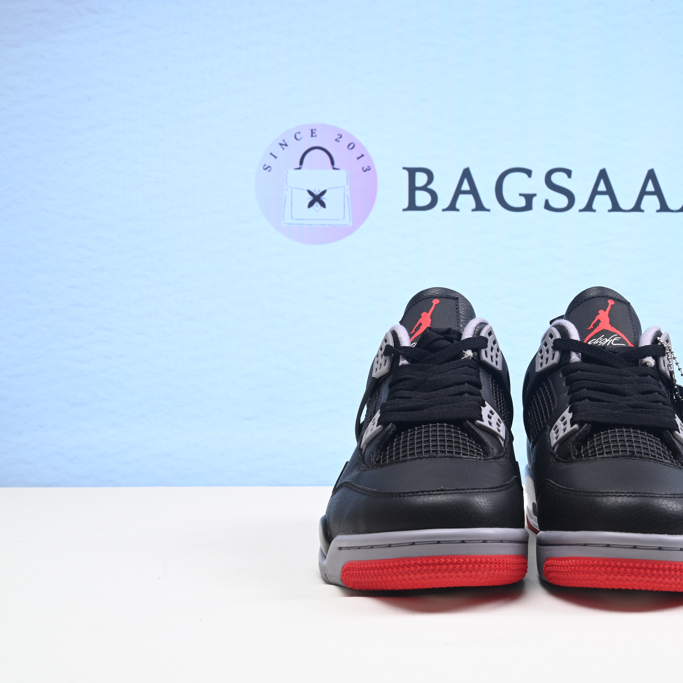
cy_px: 341
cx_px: 514
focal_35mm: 49
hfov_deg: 34.0
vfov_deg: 34.7
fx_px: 1094
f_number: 16
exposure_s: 1/2
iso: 100
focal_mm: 38
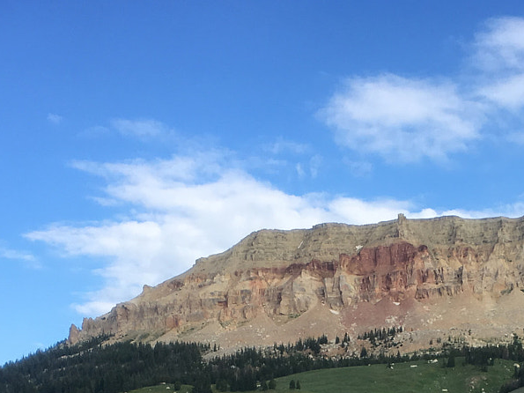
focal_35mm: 78
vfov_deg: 17.7
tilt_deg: -3.6
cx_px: 350
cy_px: 508
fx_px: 1180
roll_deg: +0.6
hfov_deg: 24.9
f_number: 2.2
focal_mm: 4.15
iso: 25
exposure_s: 1/641
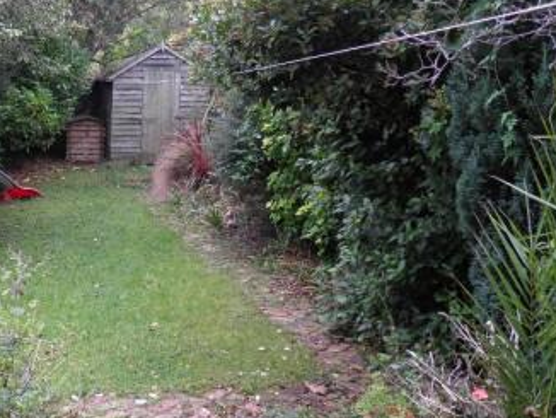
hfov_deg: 36.4
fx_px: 804
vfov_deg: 29.1
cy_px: 204
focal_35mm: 50
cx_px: 84
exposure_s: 1/50
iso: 50
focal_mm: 4.9
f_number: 2.8
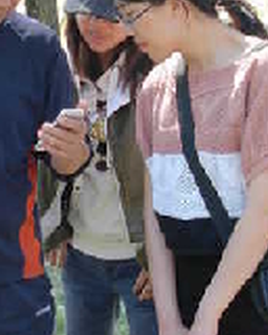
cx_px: 27
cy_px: 119
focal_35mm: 111
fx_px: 1101
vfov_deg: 17.3
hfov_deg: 13.8
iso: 79
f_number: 2.9
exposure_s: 1/157
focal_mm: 6.3
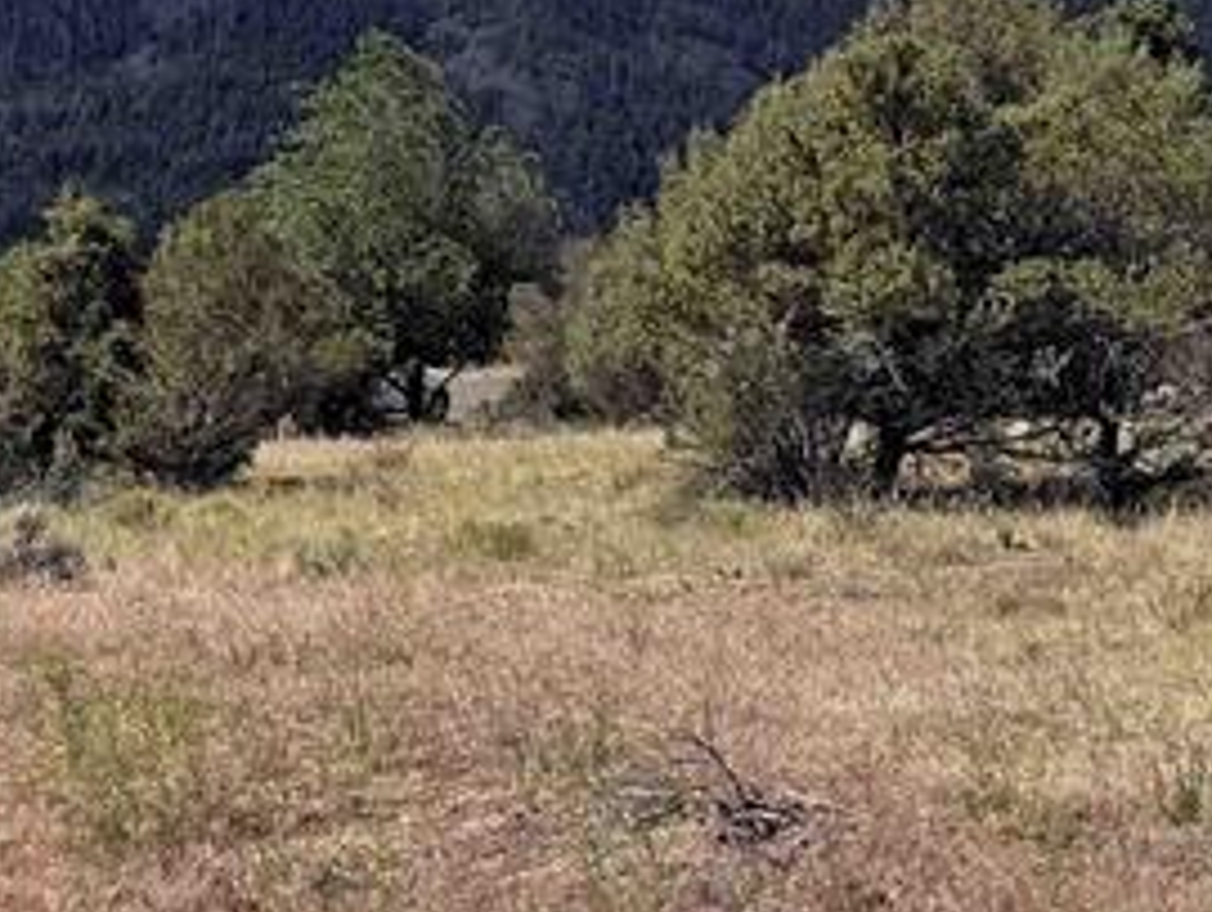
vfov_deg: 16.3
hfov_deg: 20.7
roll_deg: -1.3
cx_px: -58
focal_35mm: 91
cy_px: 485
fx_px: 3189
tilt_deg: -4.6
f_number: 1.78
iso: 80
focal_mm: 6.76
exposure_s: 1/4405
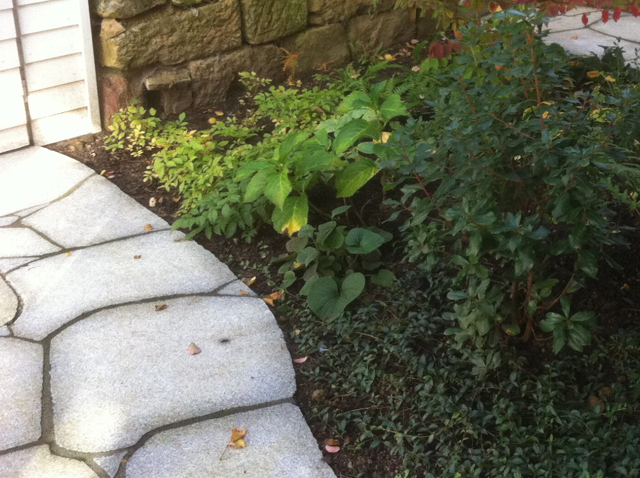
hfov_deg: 29.2
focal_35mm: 64
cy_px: 119
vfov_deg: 22.7
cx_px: 558
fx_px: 1182
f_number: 2.8
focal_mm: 3.85
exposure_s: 1/120
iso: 125
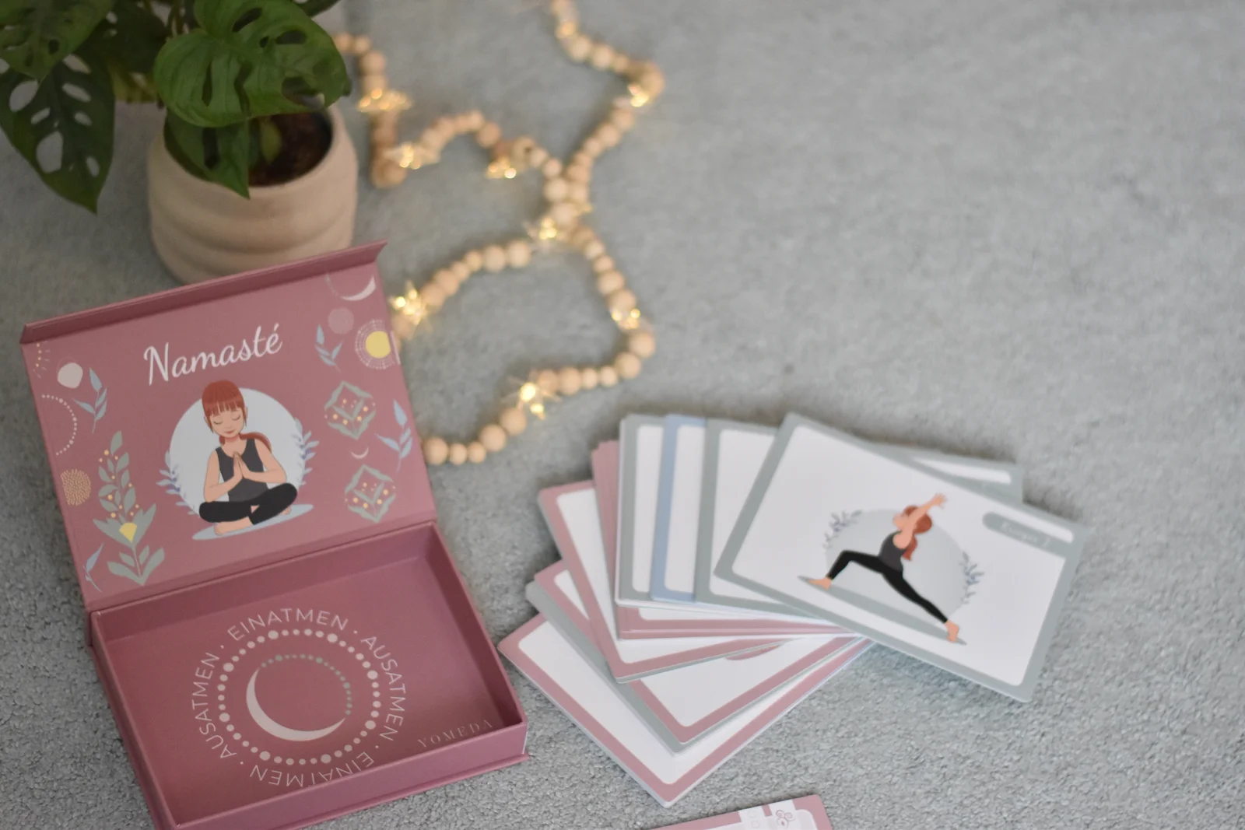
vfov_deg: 18.2
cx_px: 622
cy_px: 415
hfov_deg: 27.0
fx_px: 2594
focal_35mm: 75
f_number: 1.8
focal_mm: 50
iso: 1250
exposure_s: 1/250
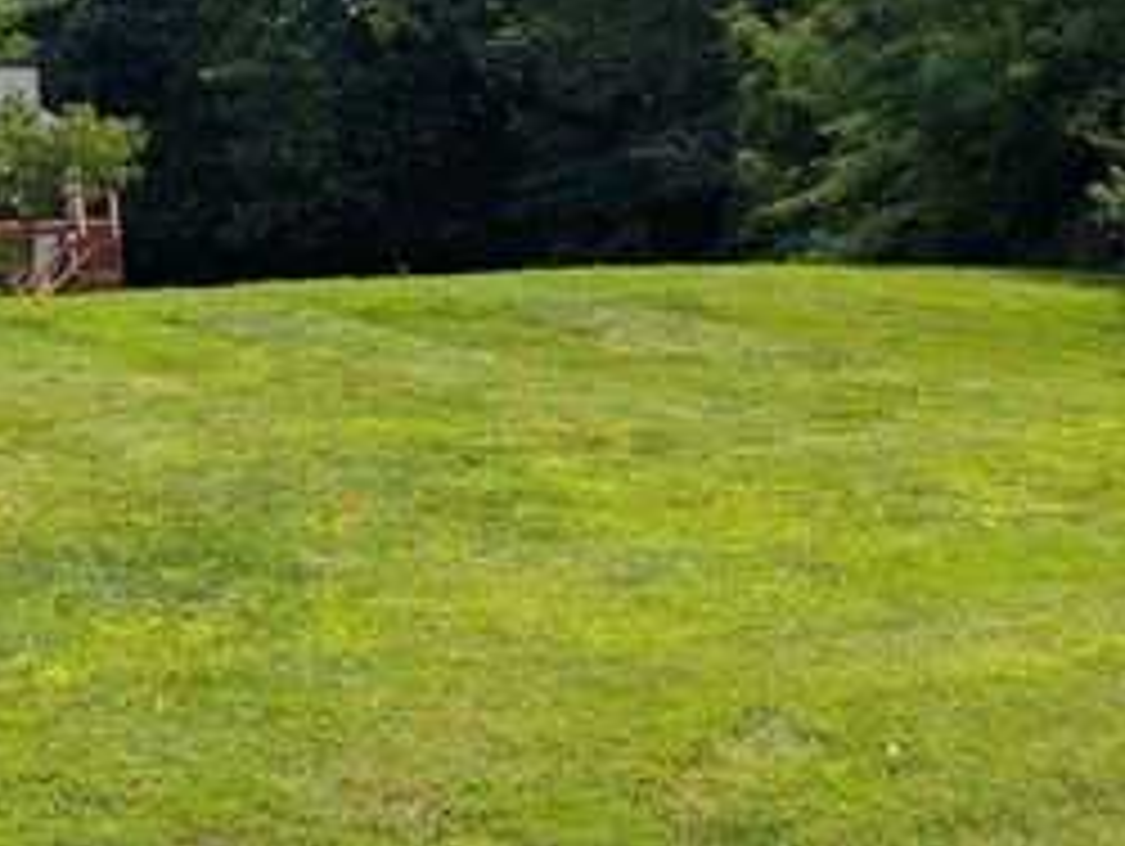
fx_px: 1561
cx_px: 603
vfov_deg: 30.2
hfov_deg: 39.6
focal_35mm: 48
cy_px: 328
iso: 20
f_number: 1.68
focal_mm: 6.9
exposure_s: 1/1715
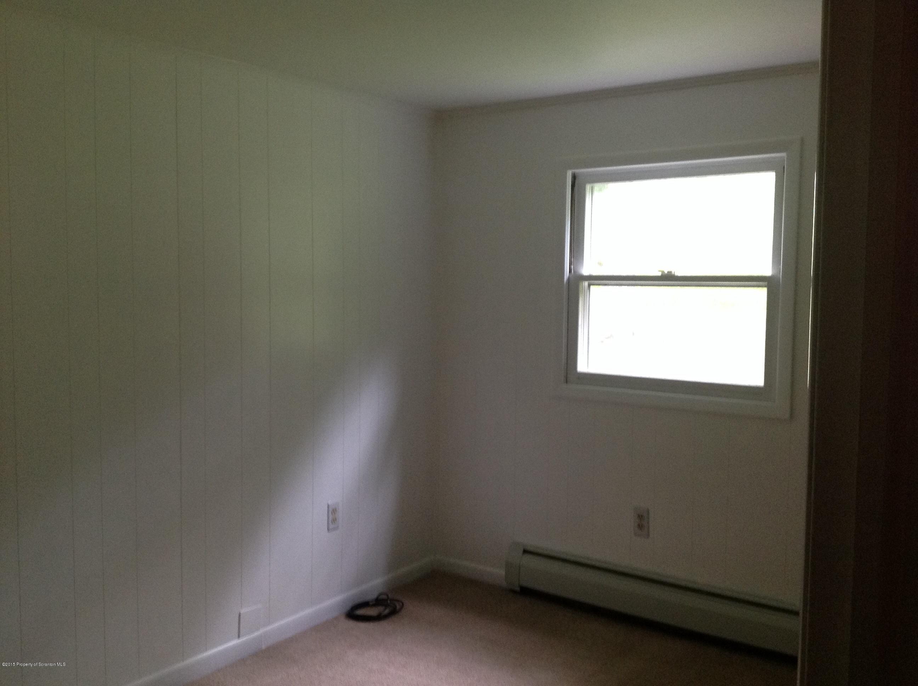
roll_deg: -0.5
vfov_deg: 40.6
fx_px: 927
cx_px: 459
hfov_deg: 52.7
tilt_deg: -4.8
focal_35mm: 35
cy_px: 343
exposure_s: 1/15
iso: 160
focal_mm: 4.28
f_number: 2.4
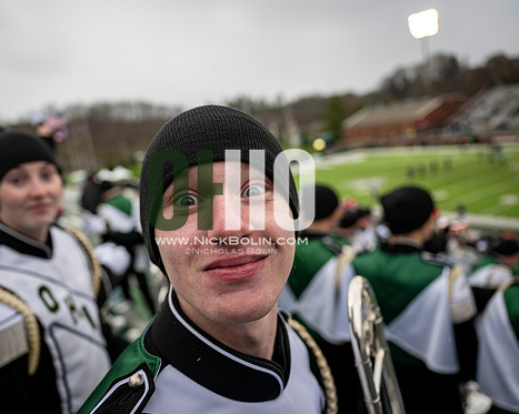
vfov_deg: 51.5
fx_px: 430
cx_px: 231
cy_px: 201
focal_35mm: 28
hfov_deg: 62.1
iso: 160
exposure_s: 1/500
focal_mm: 24
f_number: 2.8
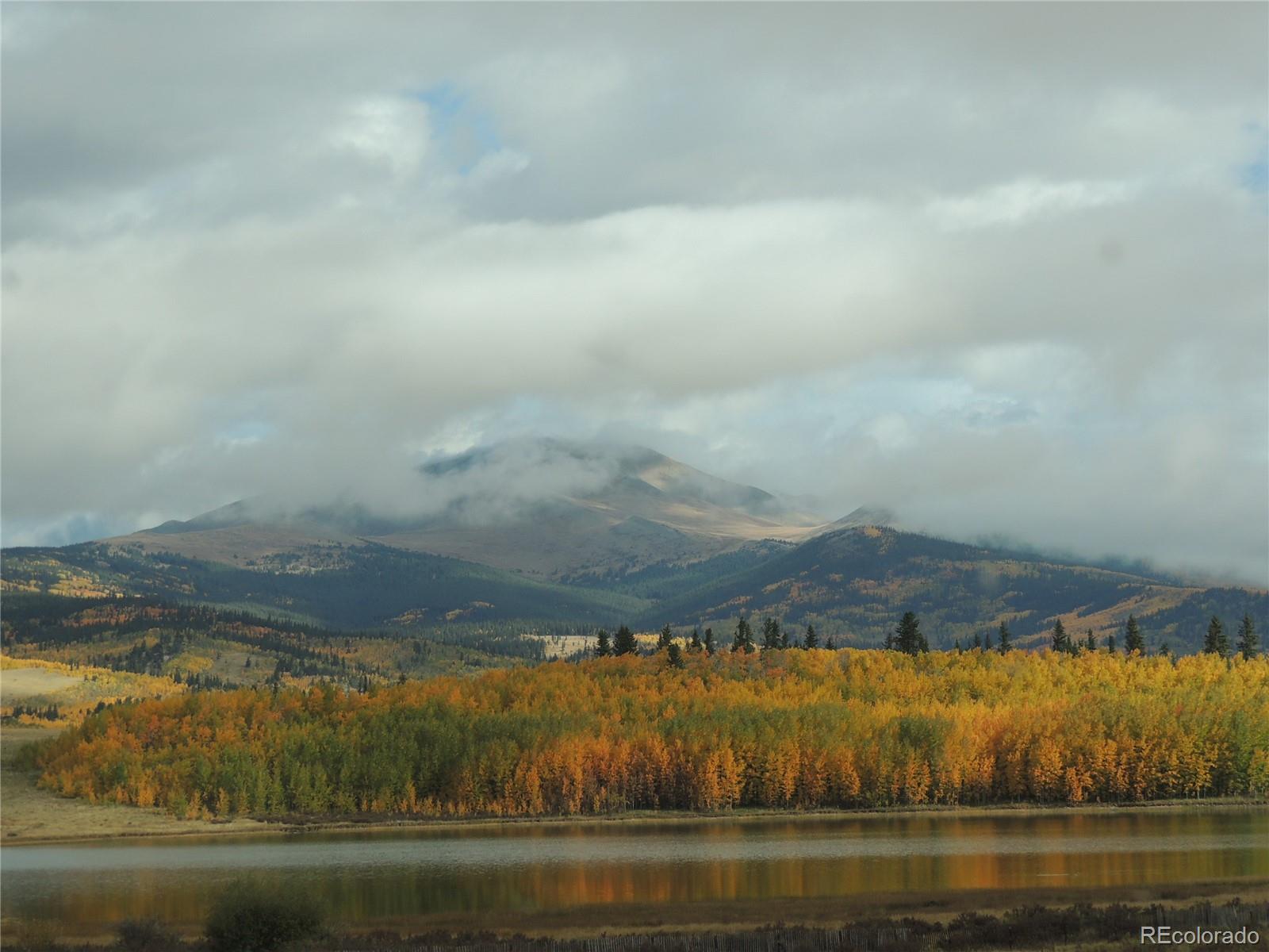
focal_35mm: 90
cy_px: 476
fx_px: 3299
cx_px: 634
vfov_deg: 16.4
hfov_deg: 21.8
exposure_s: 1/640
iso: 100
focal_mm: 16
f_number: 4.1
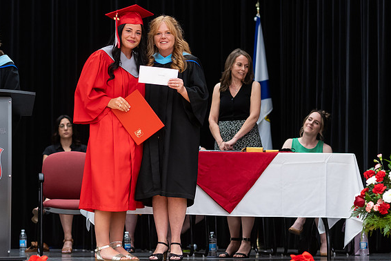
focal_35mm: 122
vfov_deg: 11.2
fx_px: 1325
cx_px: 155
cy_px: 150
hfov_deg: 16.8
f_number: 2.8
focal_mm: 85
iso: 1000
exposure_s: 1/200
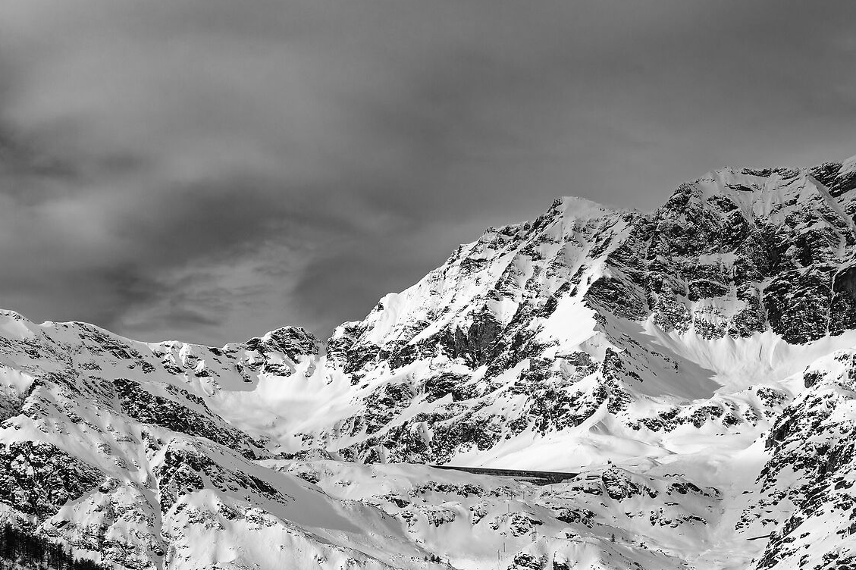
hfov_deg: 23.9
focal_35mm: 85
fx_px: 2020
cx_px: 475
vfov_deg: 16.0
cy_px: 413
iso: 125
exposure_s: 1/3200
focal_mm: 27
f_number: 5.6
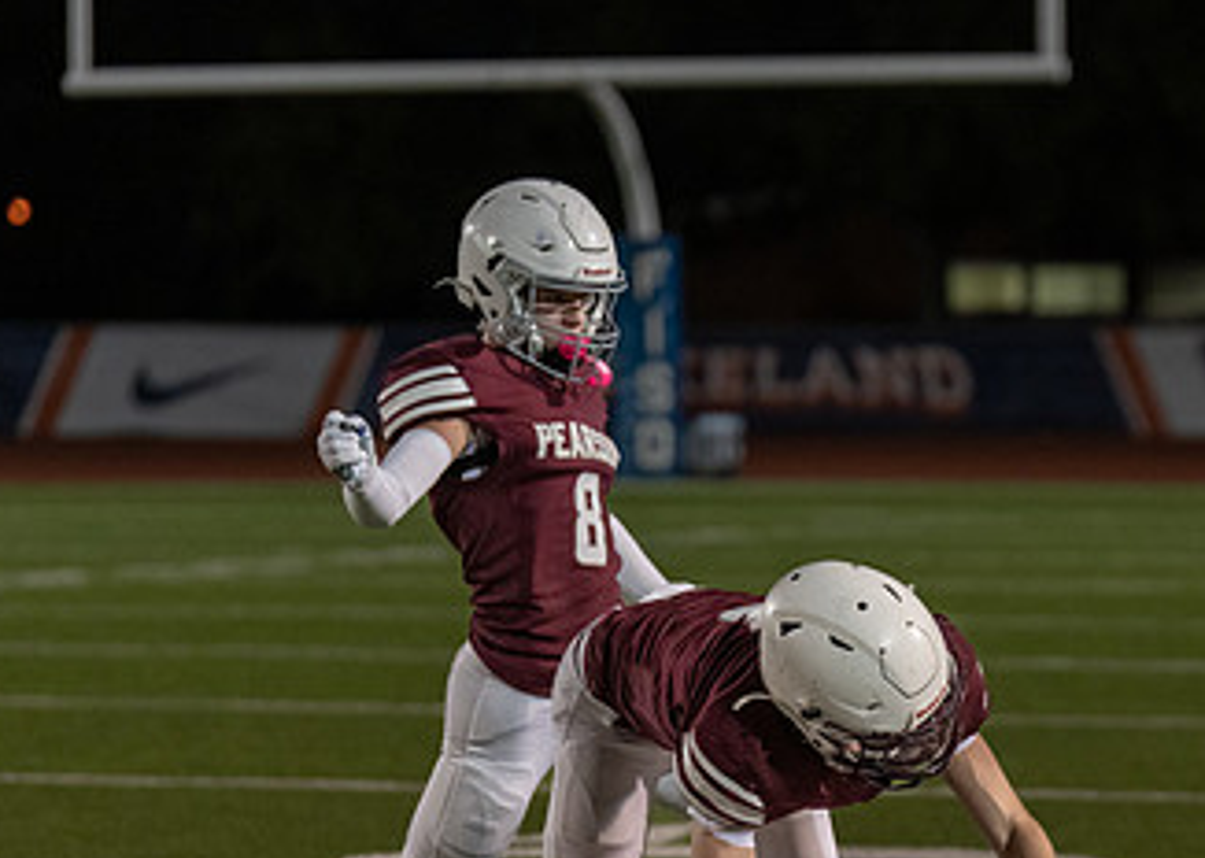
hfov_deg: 7.0
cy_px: 885
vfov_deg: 5.0
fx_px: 9878
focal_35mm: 289
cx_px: 1176
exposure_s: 1/1000
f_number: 2.8
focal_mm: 121
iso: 1600
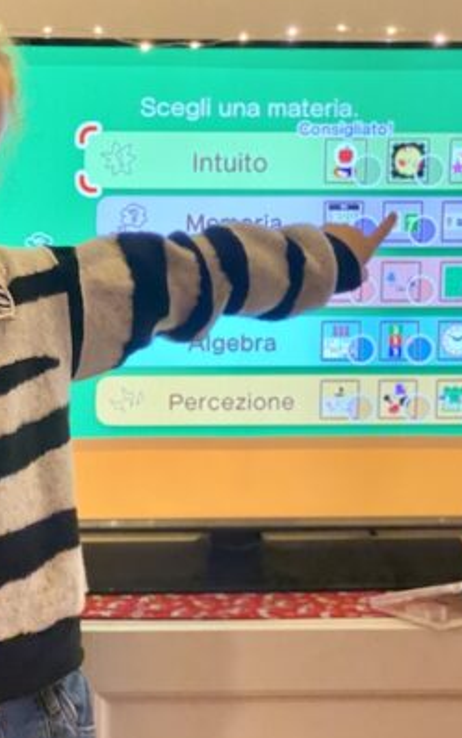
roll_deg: -0.6
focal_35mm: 83
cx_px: 128
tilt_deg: -8.0
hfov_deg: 15.7
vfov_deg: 24.9
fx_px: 1671
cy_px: 432
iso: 160
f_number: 2
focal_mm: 6
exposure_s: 1/33
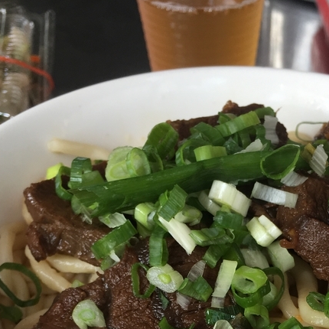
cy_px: 379
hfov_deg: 27.9
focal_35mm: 61
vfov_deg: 25.7
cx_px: 236
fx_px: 656
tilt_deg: -46.7
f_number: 2.2
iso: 32
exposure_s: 1/120
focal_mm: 4.15
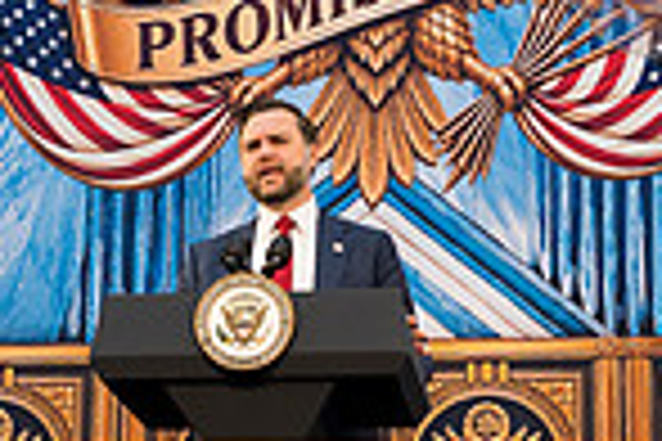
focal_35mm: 118
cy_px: 403
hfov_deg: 17.3
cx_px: 293
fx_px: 2170
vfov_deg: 11.5
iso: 500
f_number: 4
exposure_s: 1/200
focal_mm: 30
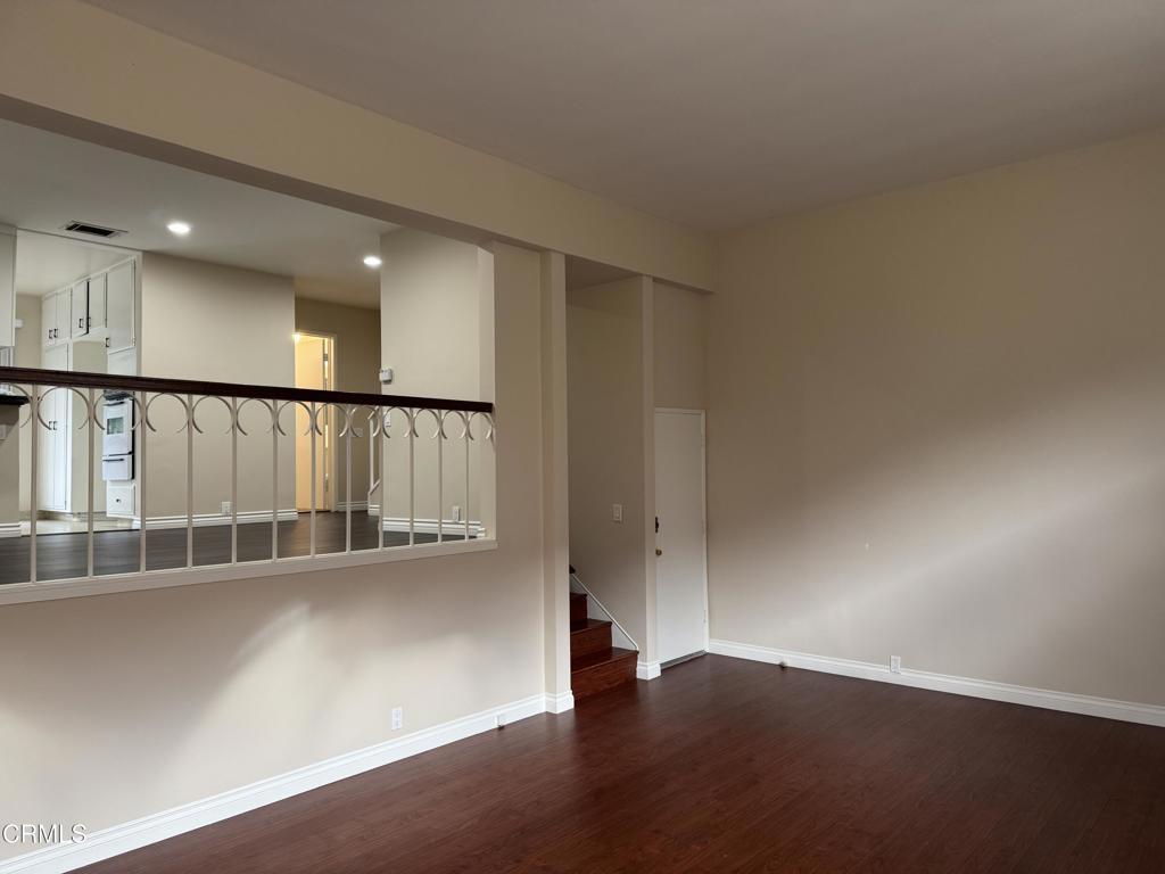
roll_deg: +0.6
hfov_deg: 71.6
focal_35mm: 24
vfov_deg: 56.8
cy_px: 437
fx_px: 808
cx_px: 582
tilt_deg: +2.4
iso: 160
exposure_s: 1/60
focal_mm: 6.76
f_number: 1.78
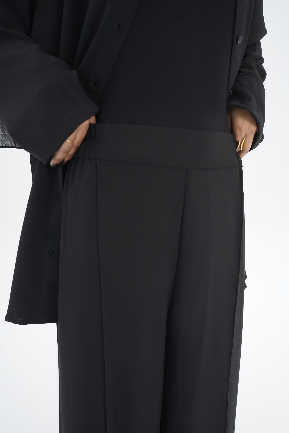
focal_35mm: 35
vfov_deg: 54.4
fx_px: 421
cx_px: 144
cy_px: 216
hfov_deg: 37.9
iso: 500
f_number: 4
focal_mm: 35
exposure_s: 1/125
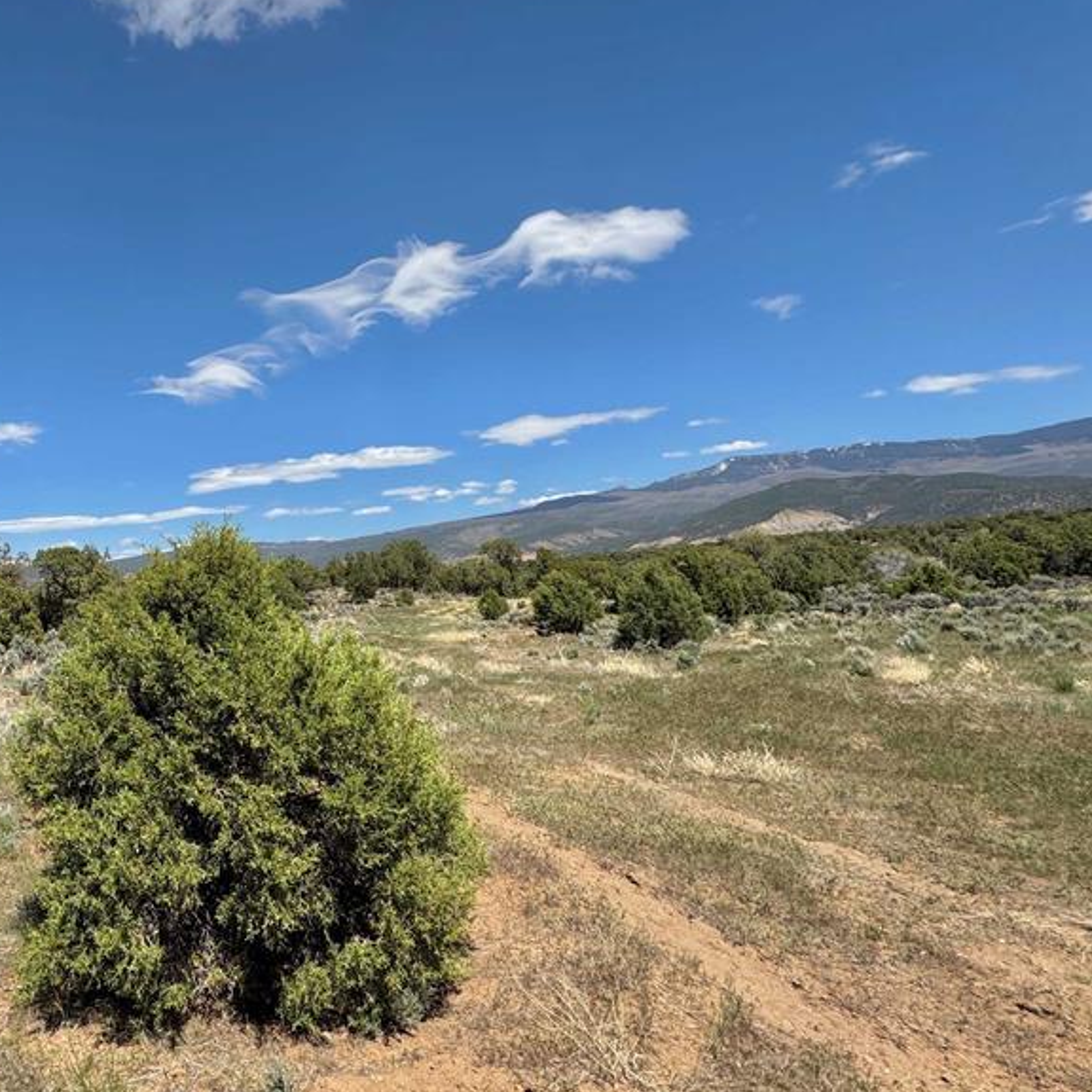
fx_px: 785
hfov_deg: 62.3
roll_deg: +3.3
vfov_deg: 69.5
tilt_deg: +6.6
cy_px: 491
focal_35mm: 22
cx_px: 184
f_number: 2.2
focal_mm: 2.22
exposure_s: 1/2415
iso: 50
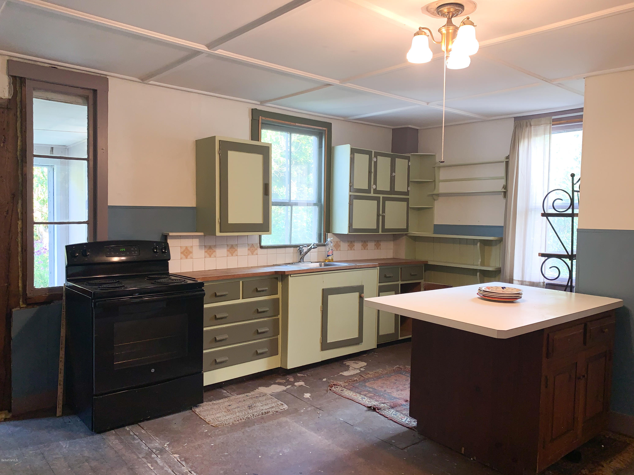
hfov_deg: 67.3
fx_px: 476
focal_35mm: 26
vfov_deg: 53.1
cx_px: 317
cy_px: 238
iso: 25
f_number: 1.8
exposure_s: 1/23
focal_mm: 4.25
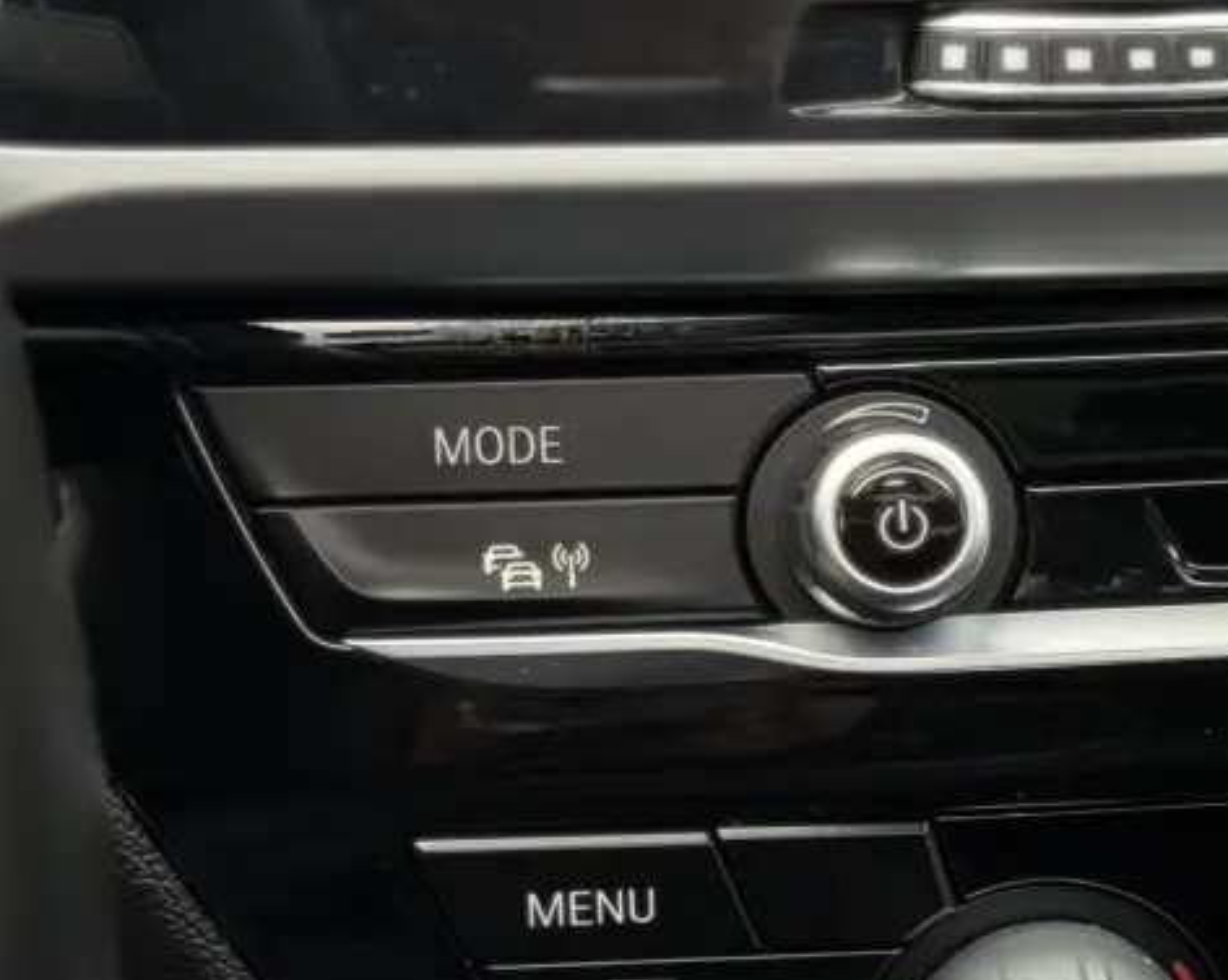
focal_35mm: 143
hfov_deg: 12.9
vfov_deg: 10.8
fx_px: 5194
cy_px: 697
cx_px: 1704
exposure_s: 1/251
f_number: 1.78
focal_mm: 6.76
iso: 100
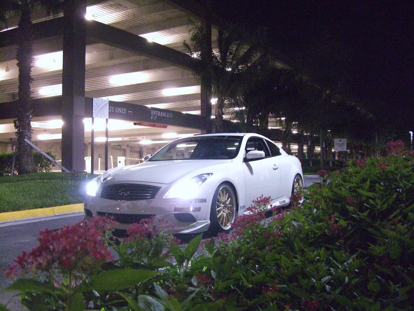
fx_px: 454
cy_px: 156
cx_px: 207
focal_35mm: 38
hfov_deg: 49.0
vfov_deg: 37.7
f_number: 2.7
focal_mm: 6.2
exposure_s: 1/20
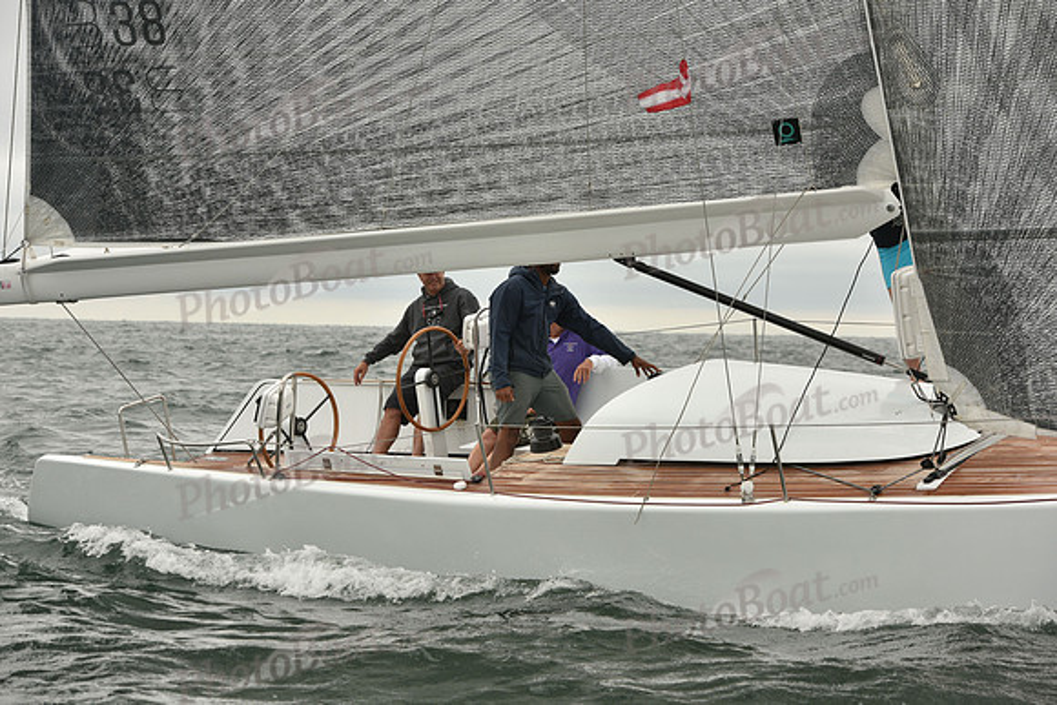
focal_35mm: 120
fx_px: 3524
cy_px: 352
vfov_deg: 11.4
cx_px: 528
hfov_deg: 17.1
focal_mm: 120
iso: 320
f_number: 8
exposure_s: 1/800
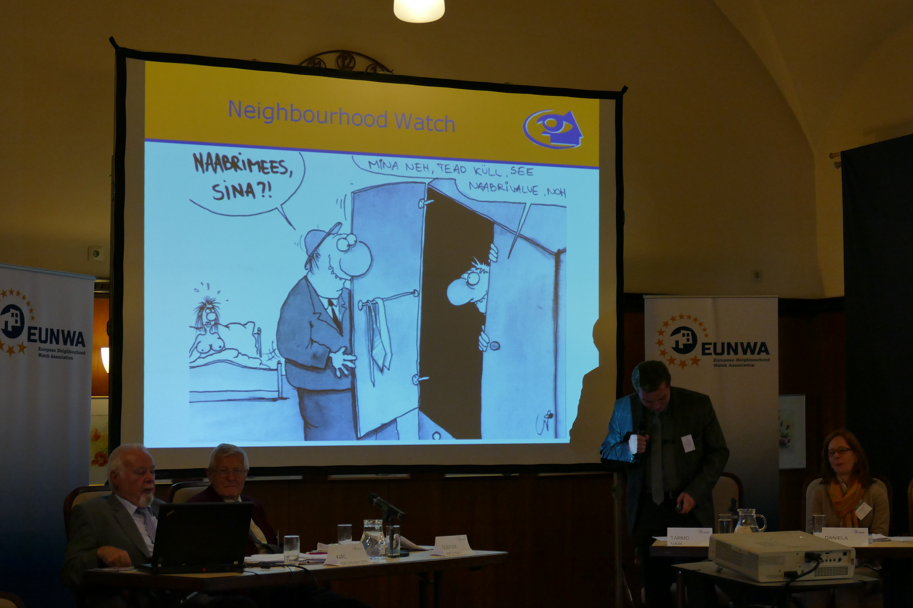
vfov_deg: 20.9
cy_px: 304
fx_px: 1648
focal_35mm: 65
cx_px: 456
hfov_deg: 31.0
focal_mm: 23.65
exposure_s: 1/125
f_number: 3.6
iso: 500
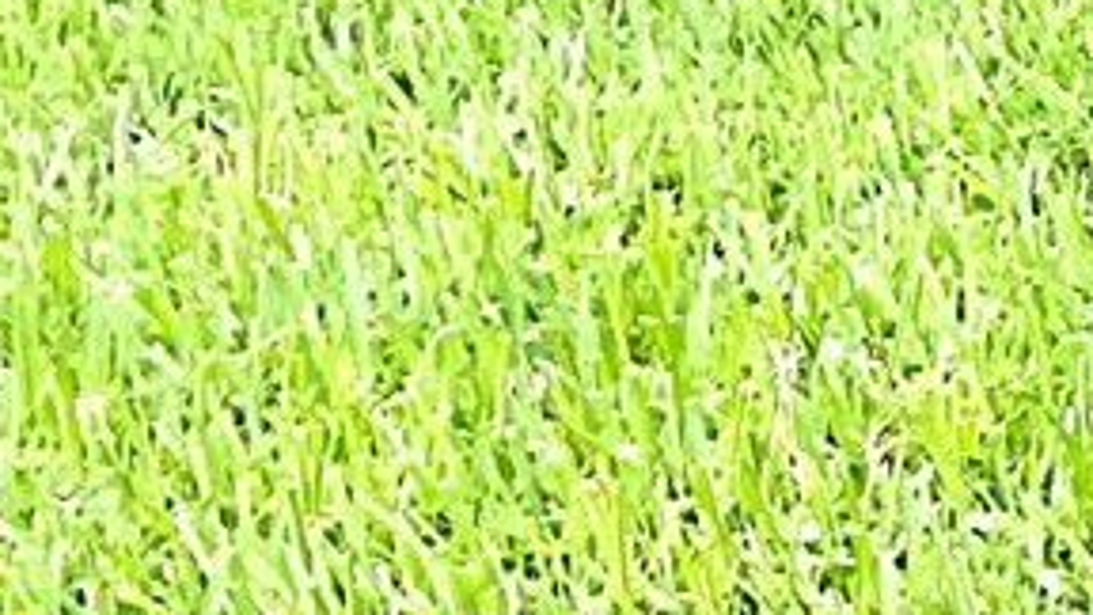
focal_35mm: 225
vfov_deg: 5.1
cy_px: -1264
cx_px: 3321
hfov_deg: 8.1
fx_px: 6521
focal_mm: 3
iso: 25
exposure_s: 1/122
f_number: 1.8
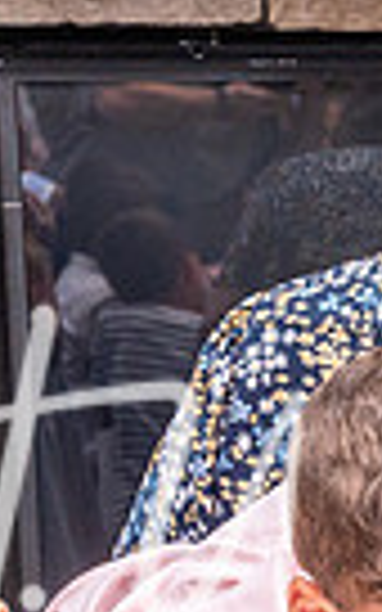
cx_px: 733
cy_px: 416
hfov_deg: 8.7
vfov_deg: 14.6
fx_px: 2382
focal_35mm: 143
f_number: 10
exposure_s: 1/125
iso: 800
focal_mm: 24
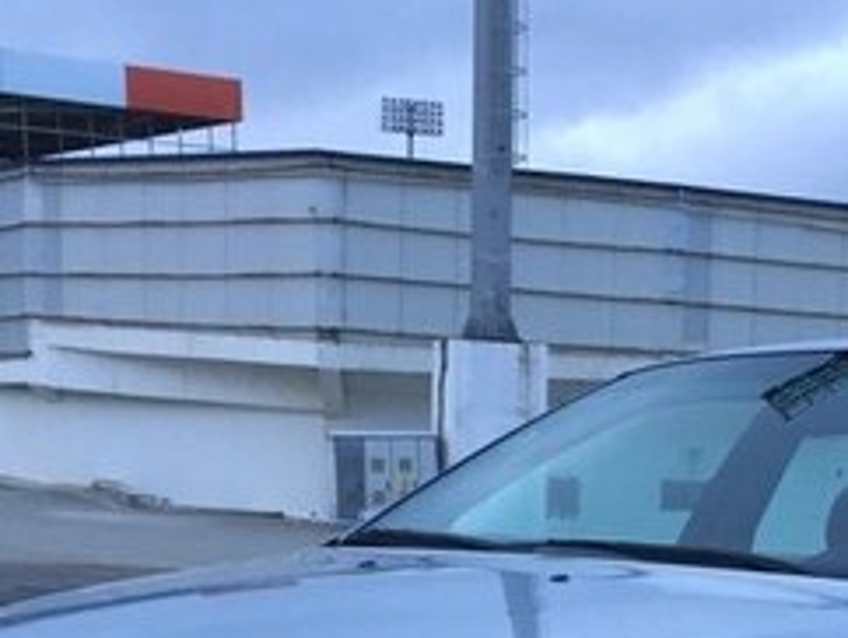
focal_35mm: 79
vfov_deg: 17.4
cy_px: 850
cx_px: 652
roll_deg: -2.1
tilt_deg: -9.3
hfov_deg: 24.4
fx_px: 1937
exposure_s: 1/33
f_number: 2.2
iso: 64
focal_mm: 4.15
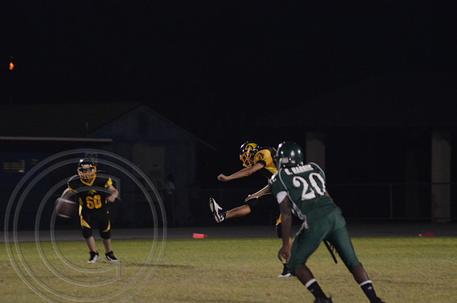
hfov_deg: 6.9
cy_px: 152
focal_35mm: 300
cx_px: 228
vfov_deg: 4.6
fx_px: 3800
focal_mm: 200
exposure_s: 1/160
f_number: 5.6
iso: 3200
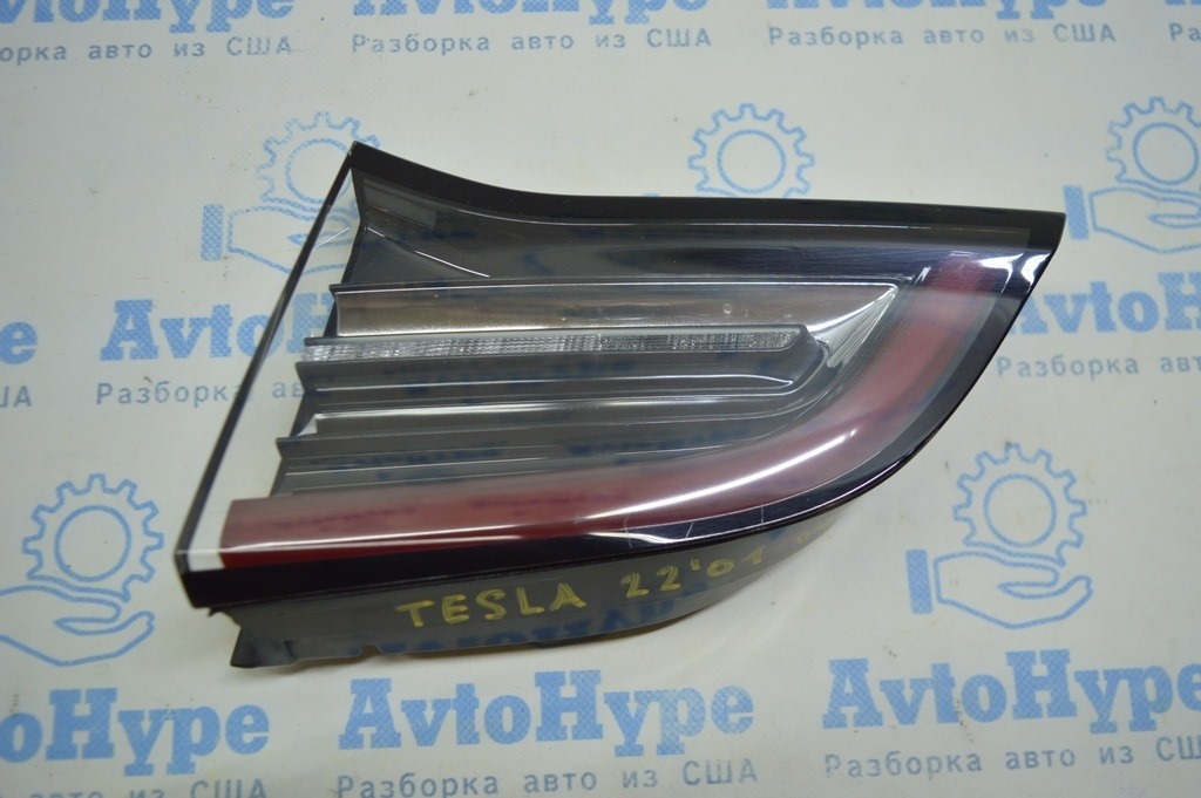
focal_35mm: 30
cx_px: 600
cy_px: 399
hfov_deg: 62.0
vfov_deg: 43.5
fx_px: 1000
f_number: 3.8
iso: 400
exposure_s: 1/100
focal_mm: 20
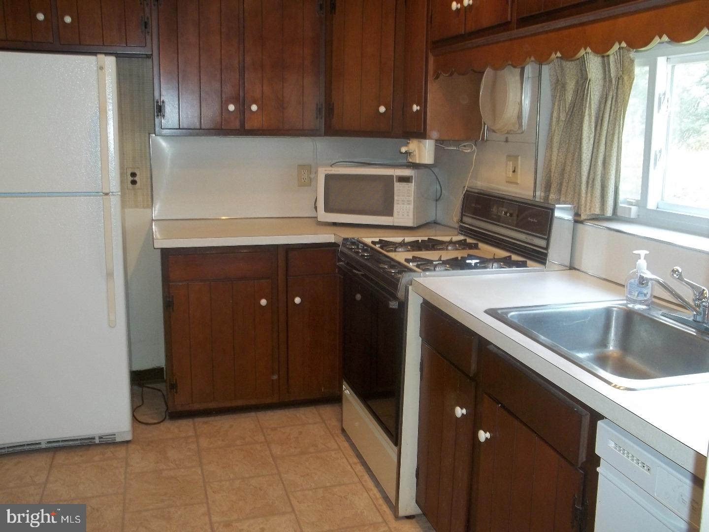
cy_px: 266
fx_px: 676
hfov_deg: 55.4
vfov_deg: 42.9
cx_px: 354
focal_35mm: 33
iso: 160
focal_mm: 5.9
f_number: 3.3
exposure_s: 1/30
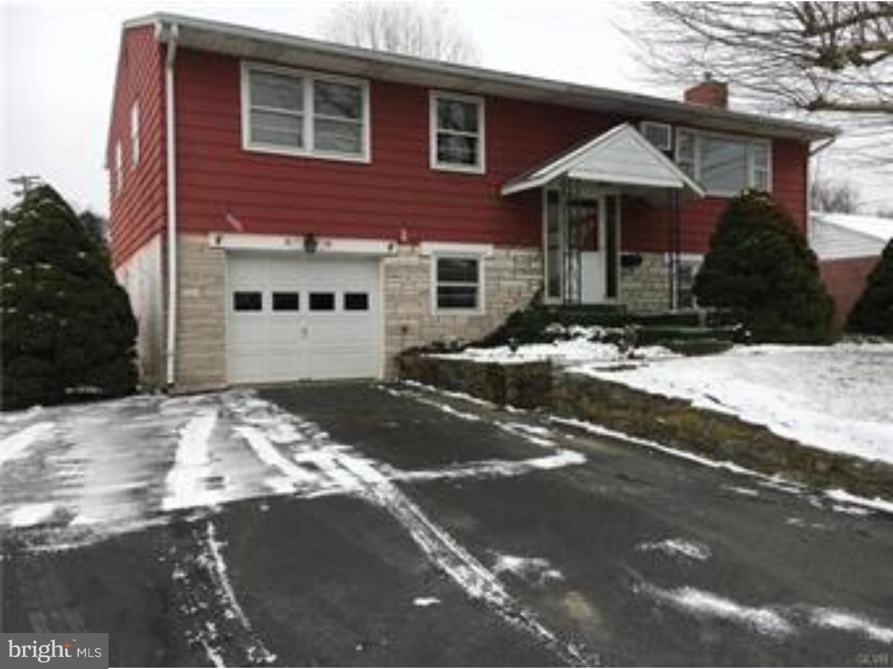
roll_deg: +1.2
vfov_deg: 48.2
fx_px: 748
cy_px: 334
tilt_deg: -0.4
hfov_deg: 61.7
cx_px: 446
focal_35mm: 29
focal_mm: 4.15
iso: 25
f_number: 2.2
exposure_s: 1/370
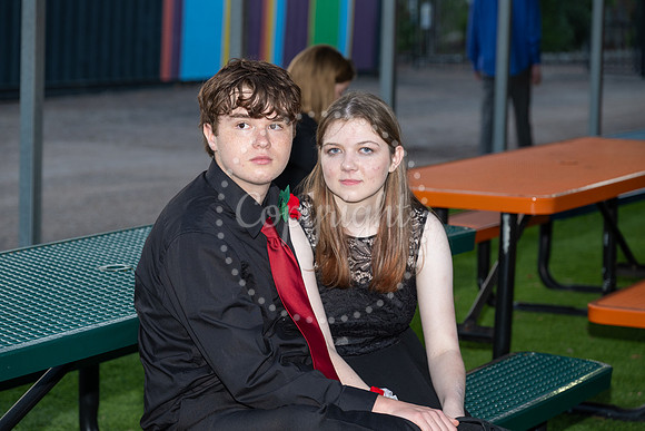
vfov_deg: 13.0
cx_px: 322
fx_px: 1882
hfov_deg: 19.5
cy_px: 216
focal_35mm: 105
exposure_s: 1/80
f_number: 5.6
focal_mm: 105
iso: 640
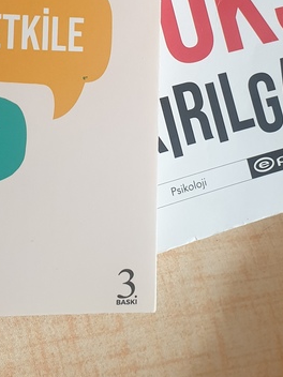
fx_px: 741
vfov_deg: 27.4
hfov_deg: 21.6
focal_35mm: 68
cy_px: 26
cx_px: 105
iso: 250
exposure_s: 1/24
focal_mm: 4.3
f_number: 2.4
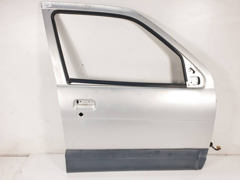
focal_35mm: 26
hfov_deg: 67.3
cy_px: 90
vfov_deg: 53.1
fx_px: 180
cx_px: 120
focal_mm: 4.3
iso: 50
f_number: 2.4
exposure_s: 1/100
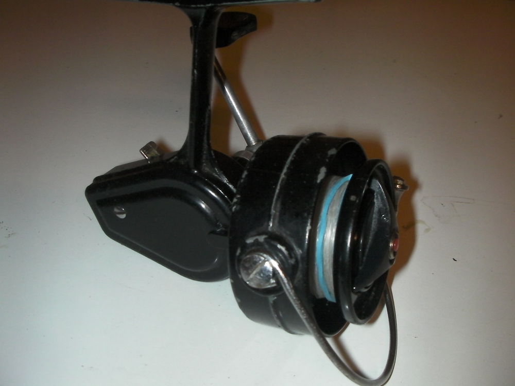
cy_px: 193
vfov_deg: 37.7
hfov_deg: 49.0
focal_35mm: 38
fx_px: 565
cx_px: 258
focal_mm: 6.3
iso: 200
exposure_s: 1/30
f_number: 5.6
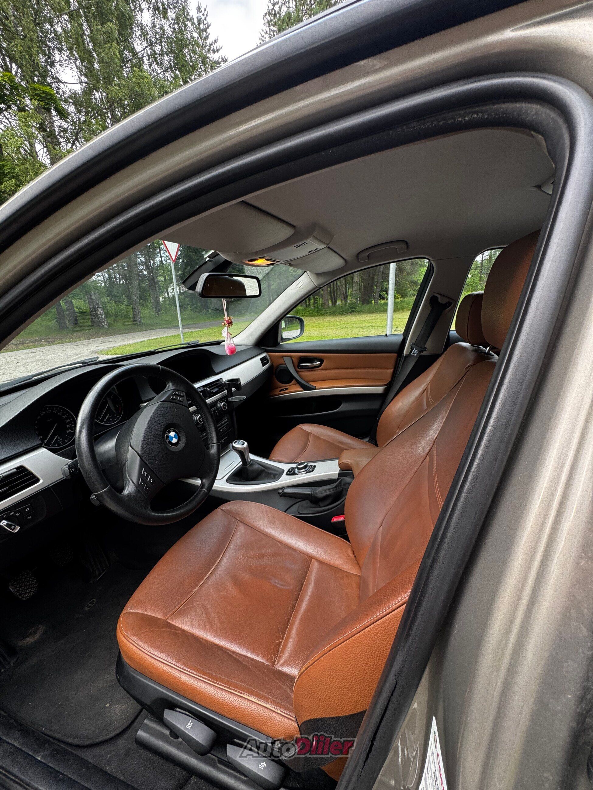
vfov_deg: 102.1
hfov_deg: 85.7
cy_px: 395
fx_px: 320
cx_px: 296
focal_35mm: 14
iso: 80
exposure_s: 1/99
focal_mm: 2.22
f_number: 2.2
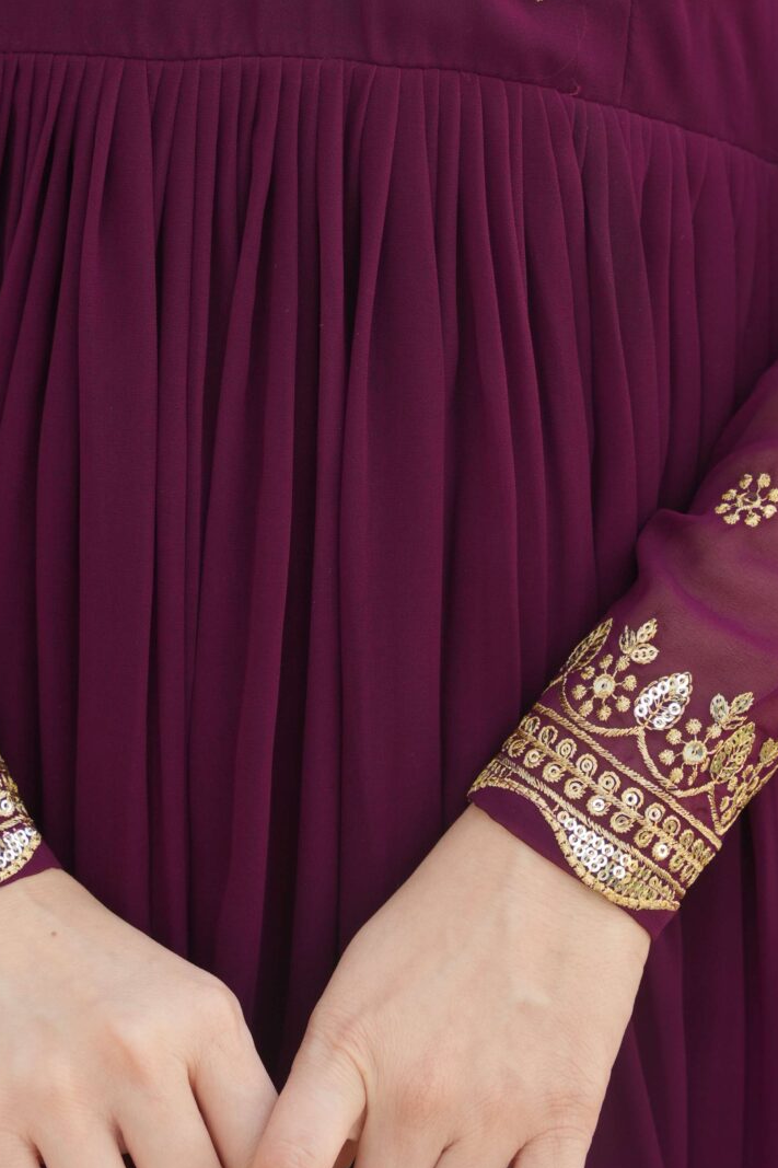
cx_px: 321
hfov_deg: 8.2
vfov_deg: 12.2
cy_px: 227
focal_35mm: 168
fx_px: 5447
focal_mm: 70
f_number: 4
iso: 320
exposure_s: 1/500
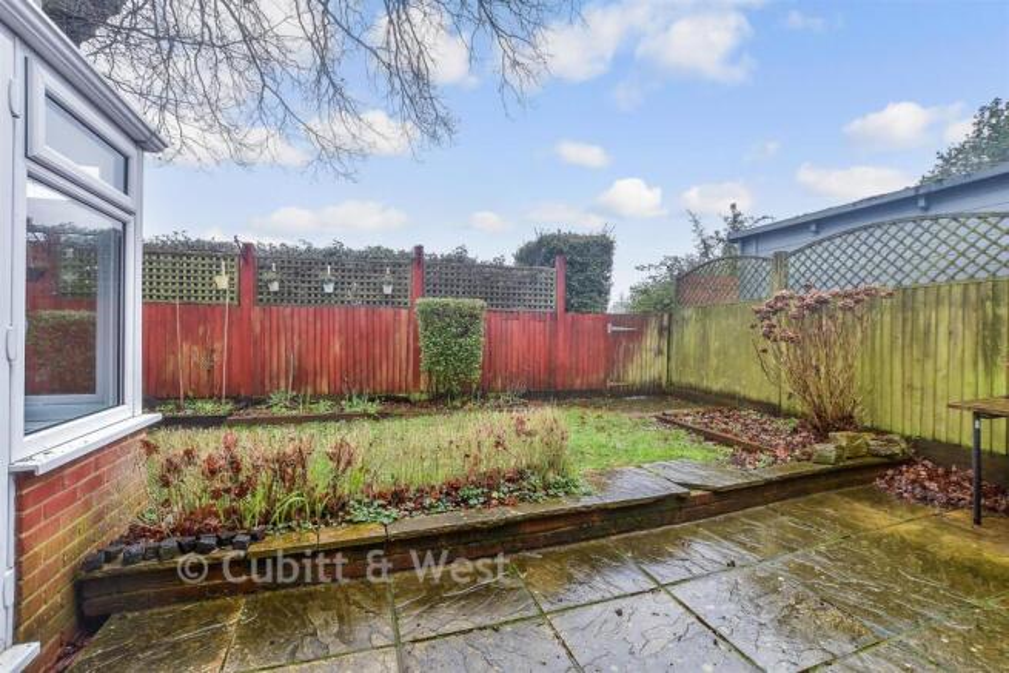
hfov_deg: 100.4
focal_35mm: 15
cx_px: 504
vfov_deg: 77.4
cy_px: 336
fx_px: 420
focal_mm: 10
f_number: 8
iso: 160
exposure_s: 1/25
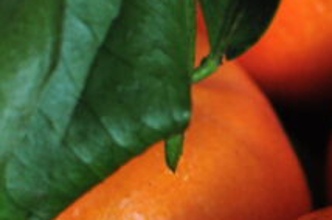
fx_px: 2315
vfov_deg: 5.4
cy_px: 271
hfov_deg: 7.9
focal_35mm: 251
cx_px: 645
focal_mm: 35
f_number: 5
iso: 640
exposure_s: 1/40
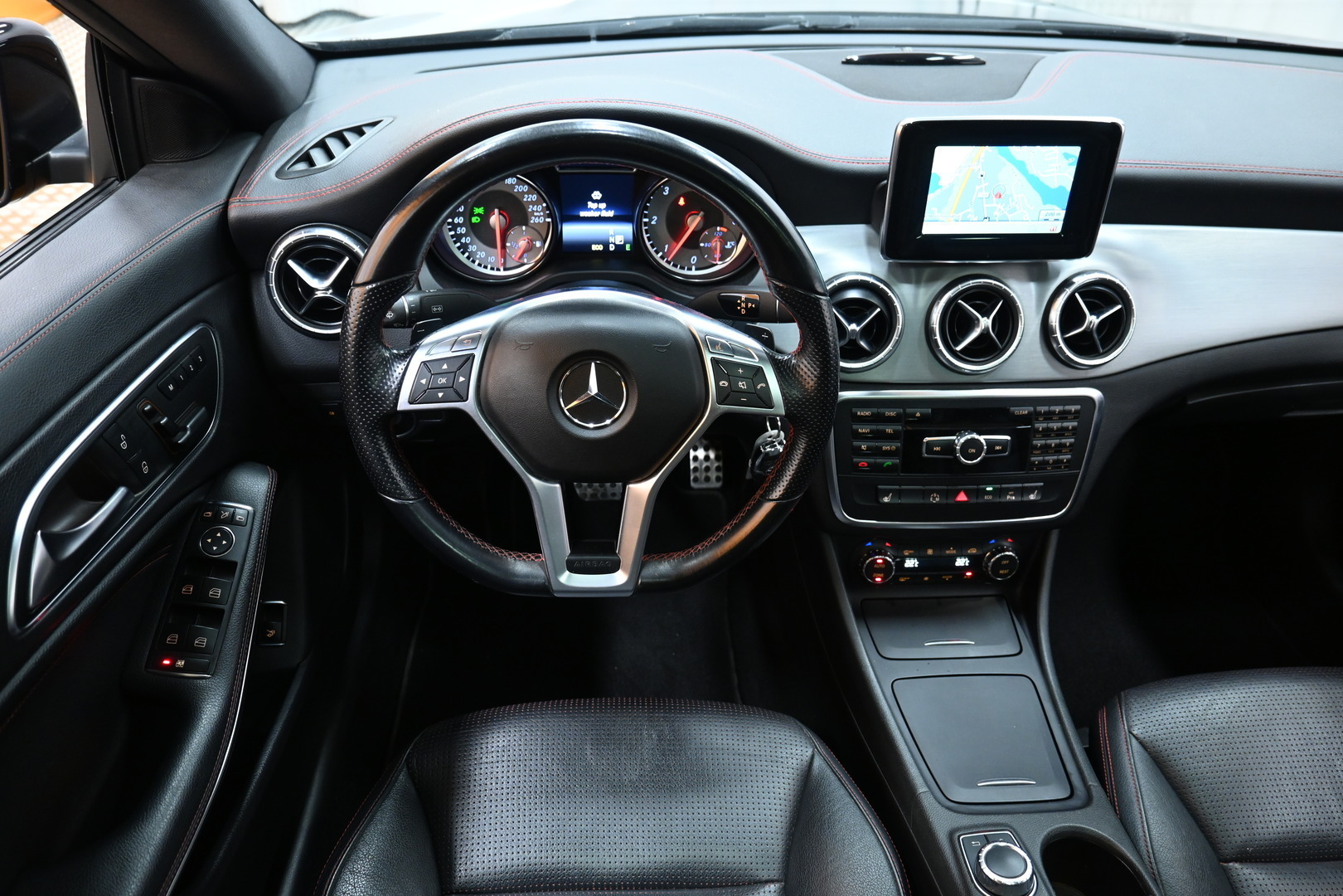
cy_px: 448
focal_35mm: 24
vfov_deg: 53.1
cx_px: 672
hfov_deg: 73.7
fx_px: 895
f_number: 3.5
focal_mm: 16
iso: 1250
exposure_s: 1/25
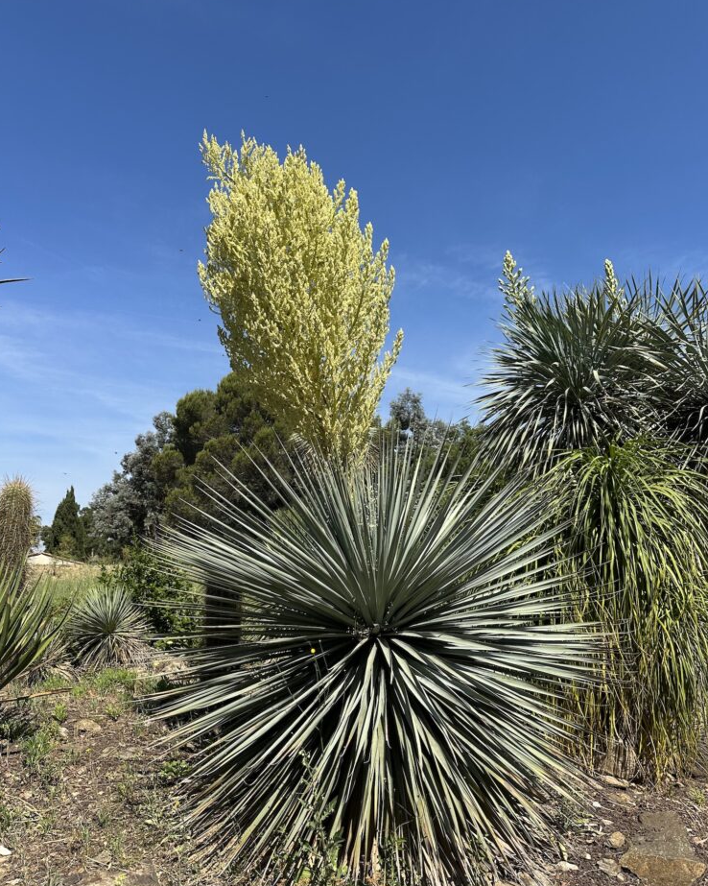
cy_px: 479
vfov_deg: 65.9
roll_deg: -1.0
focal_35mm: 26
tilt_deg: +7.4
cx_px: 363
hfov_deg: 54.9
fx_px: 681
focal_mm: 6.86
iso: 80
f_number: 1.78
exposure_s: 1/4016
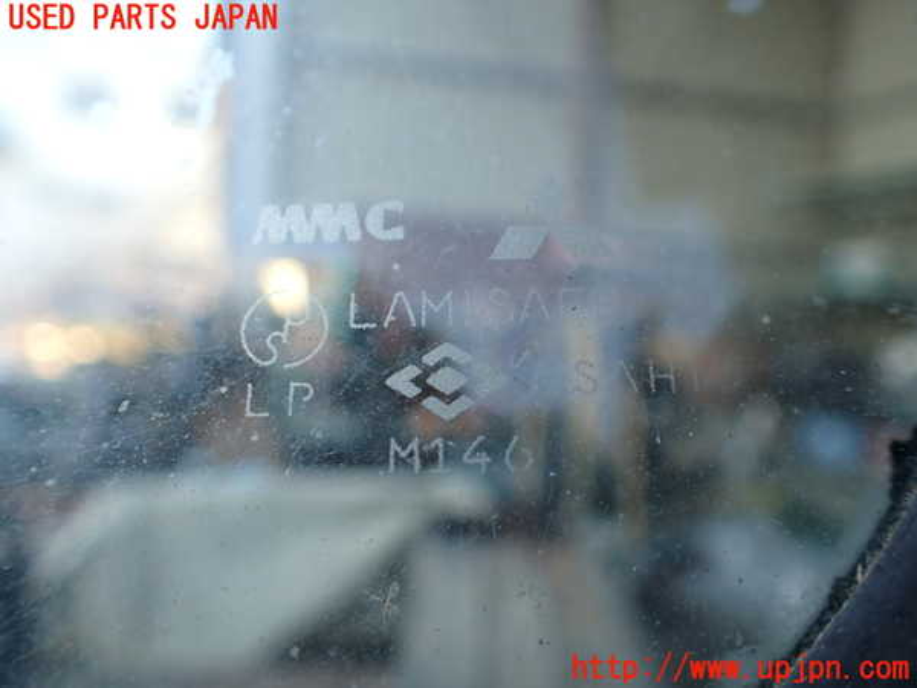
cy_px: 344
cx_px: 458
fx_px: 795
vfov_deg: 46.8
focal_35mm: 30
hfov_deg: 60.0
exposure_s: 1/125
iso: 125
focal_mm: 5.4
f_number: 2.3
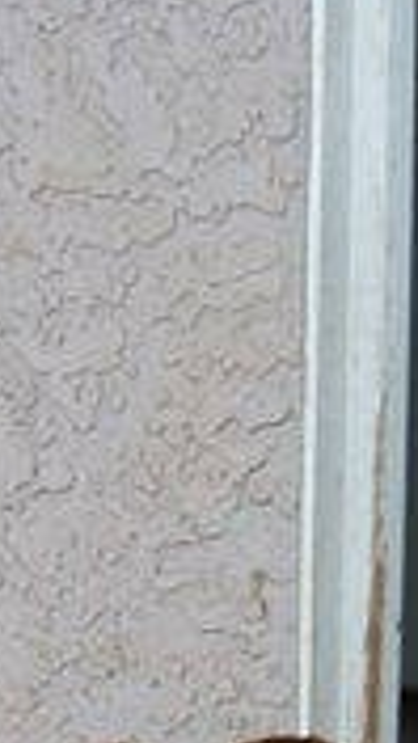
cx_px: 203
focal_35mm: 97
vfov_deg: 20.6
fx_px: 1911
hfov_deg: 12.5
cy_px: 887
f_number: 2.8
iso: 63
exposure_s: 1/30
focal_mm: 5.8
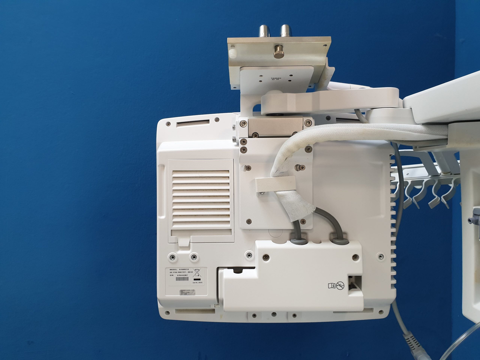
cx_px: 240
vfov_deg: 53.1
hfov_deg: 67.3
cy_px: 180
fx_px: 361
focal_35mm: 26
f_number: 2.4
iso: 160
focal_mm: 4.3
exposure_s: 1/50
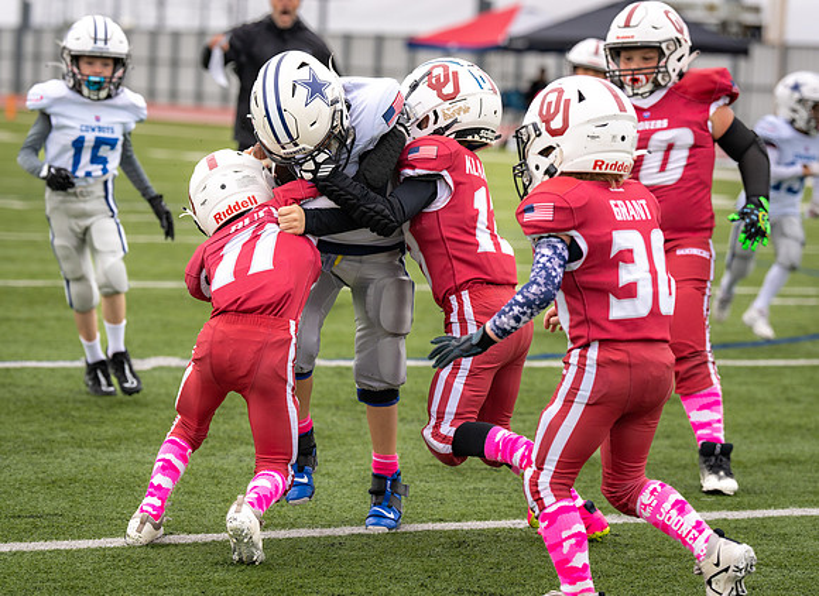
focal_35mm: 145
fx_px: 3403
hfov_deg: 13.7
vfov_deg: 10.0
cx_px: 357
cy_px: 308
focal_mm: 122
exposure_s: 1/1250
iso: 250
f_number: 3.5
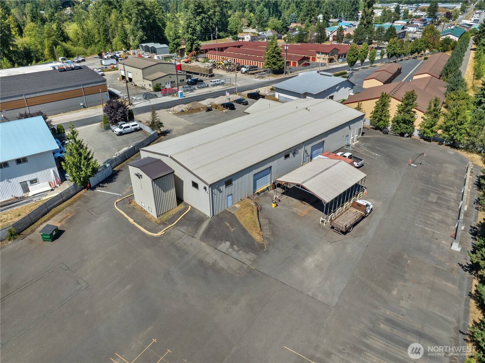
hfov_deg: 71.6
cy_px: 182
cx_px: 242
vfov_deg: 56.7
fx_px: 336
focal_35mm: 24
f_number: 8
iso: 100
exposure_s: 1/240
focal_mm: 12.29
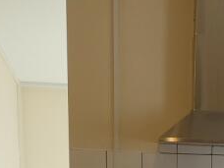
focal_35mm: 90
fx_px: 582
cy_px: 297
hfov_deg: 21.0
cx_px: 225
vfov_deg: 14.5
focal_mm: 3.6
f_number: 2.8
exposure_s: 1/100
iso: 80
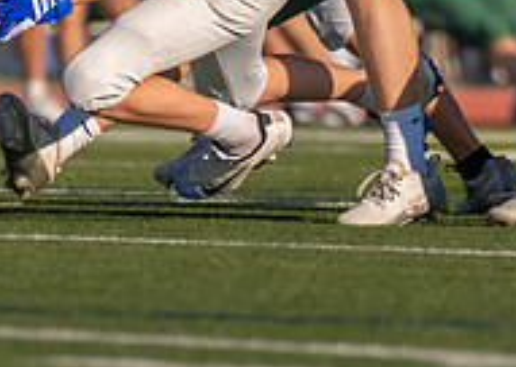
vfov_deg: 1.1
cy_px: -131
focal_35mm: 1292
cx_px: 270
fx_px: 18914
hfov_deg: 1.6
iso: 250
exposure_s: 1/10000
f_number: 2.8
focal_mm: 200
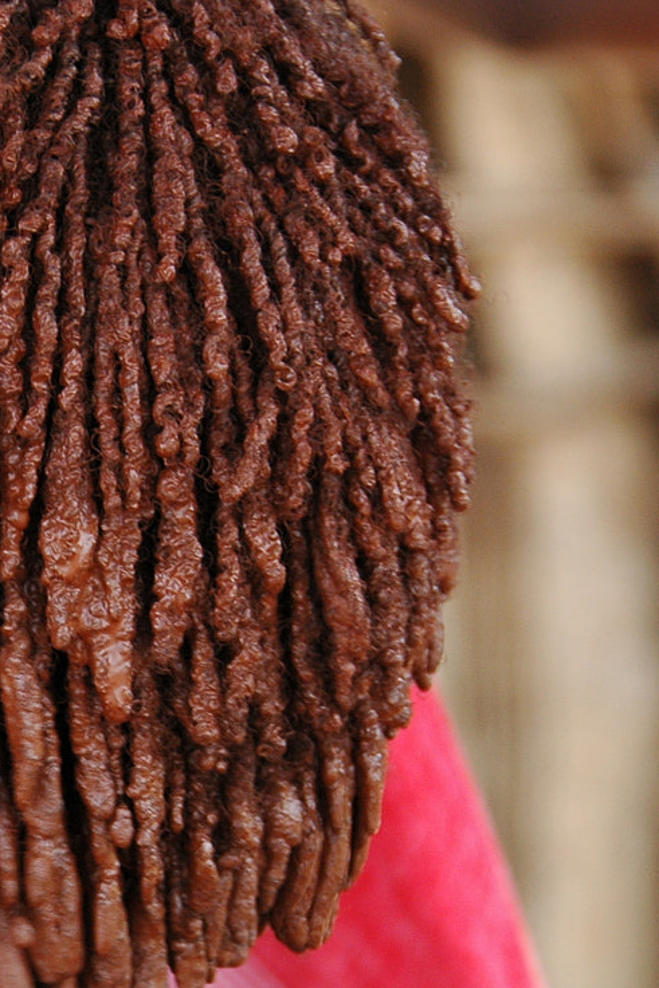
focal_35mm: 293
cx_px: -72
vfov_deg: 7.0
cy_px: 712
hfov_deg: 4.7
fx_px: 8048
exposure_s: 1/125
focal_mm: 90
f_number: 8
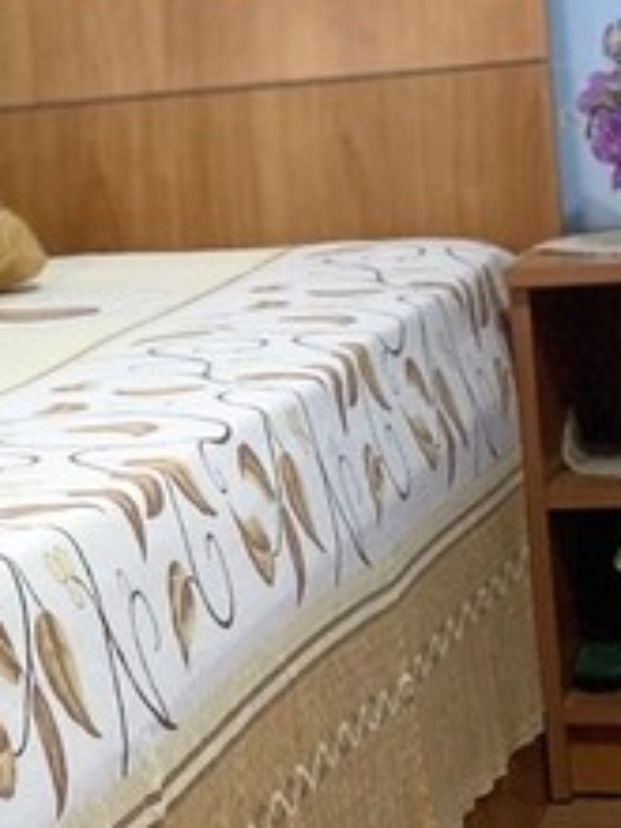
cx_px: -354
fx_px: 2894
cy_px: 320
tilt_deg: -4.0
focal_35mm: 121
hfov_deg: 11.6
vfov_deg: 16.3
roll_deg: +6.0
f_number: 1.8
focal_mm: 4.25
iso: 500
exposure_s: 1/59
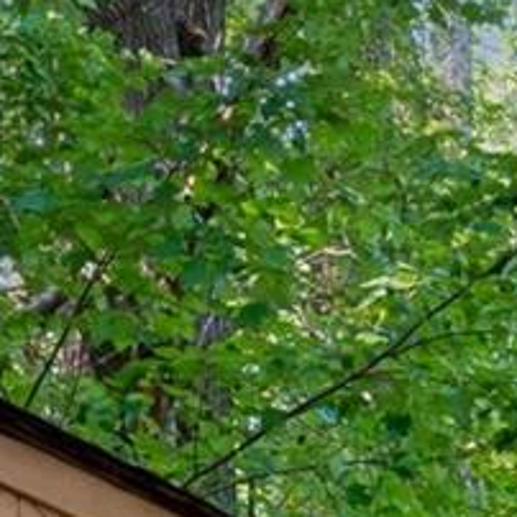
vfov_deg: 8.2
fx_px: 3360
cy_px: 1191
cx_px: -799
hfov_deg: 8.0
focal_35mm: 199
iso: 100
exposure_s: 1
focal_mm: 23.1
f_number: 22
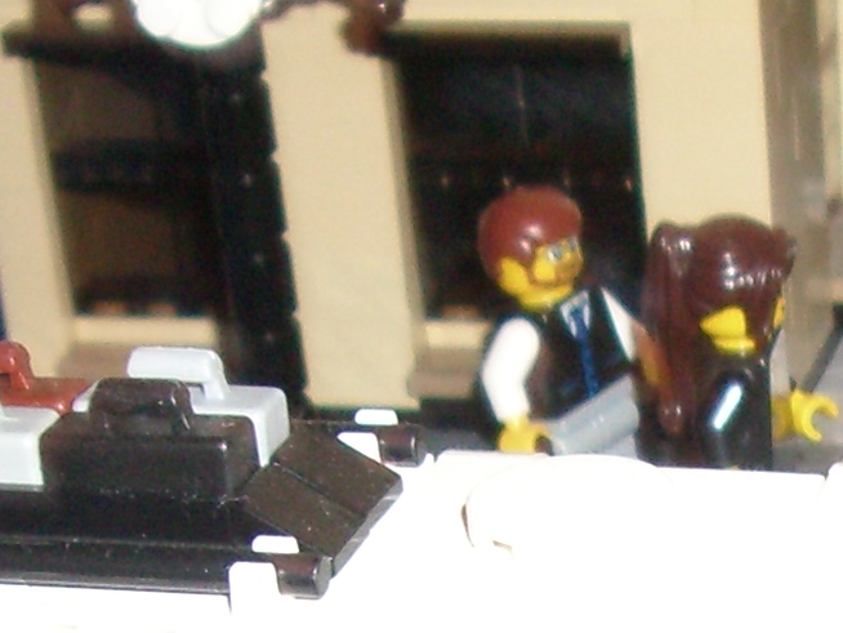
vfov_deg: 10.4
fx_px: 3338
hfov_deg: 14.2
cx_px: 795
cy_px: 977
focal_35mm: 137
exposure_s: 1/60
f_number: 2.6
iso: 200
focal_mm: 5.8
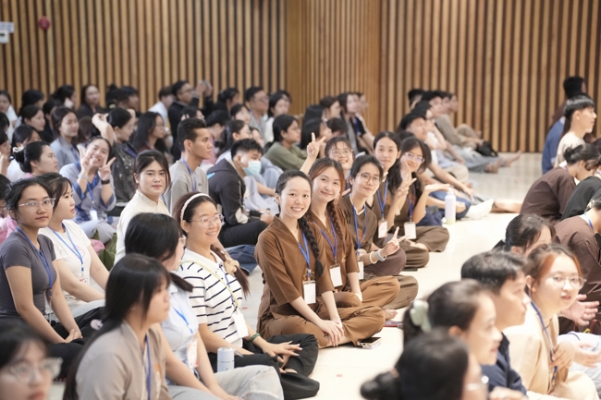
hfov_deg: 22.9
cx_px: 300
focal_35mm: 89
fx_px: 1485
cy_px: 200
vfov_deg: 15.4
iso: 6400
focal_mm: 89
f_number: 2.8
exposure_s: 1/160
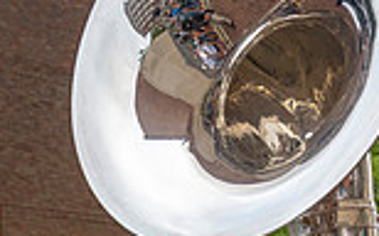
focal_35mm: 92
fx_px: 950
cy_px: 451
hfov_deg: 22.4
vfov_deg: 12.7
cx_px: 271
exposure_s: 1/1600
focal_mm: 24
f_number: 4
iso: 500
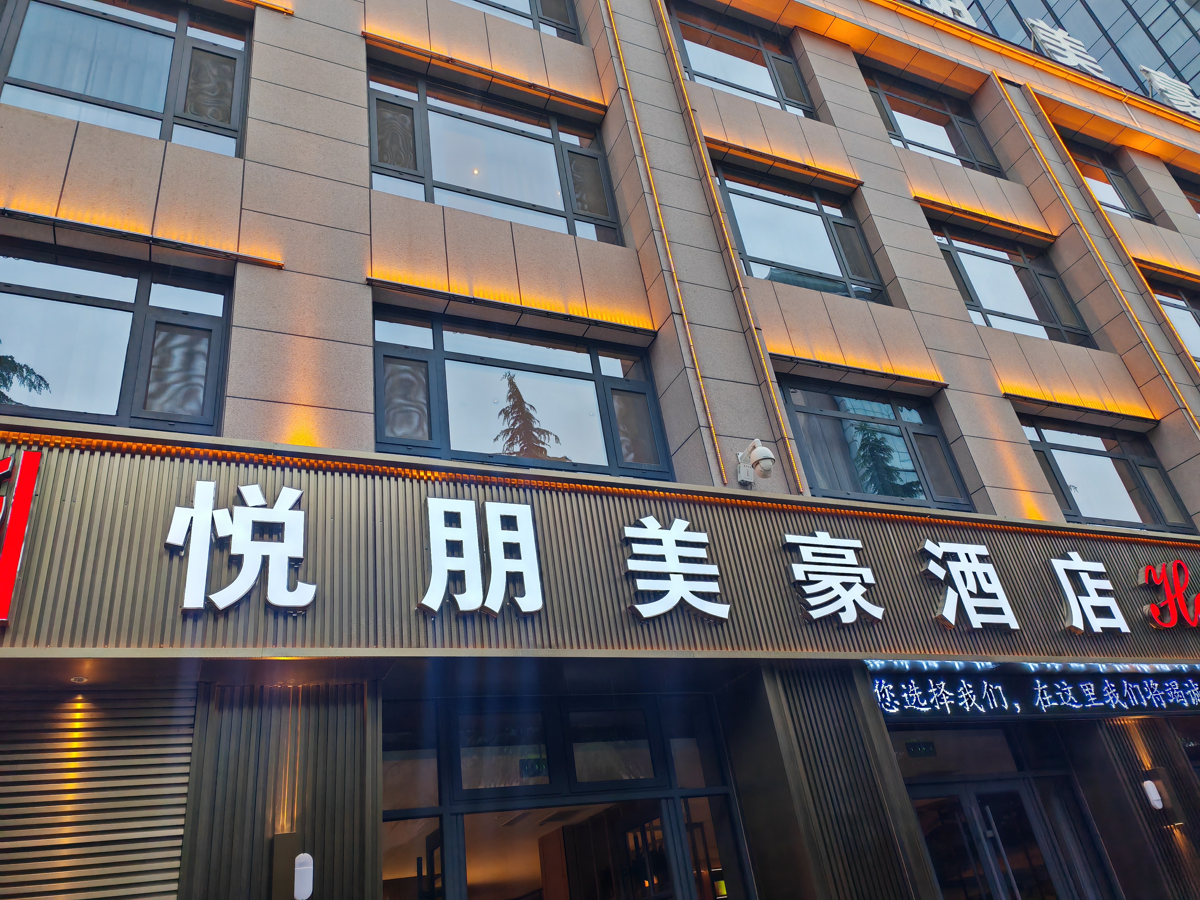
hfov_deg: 69.4
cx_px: 600
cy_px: 450
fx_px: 867
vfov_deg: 54.9
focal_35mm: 25
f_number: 1.9
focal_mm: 5.3
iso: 50
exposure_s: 1/100
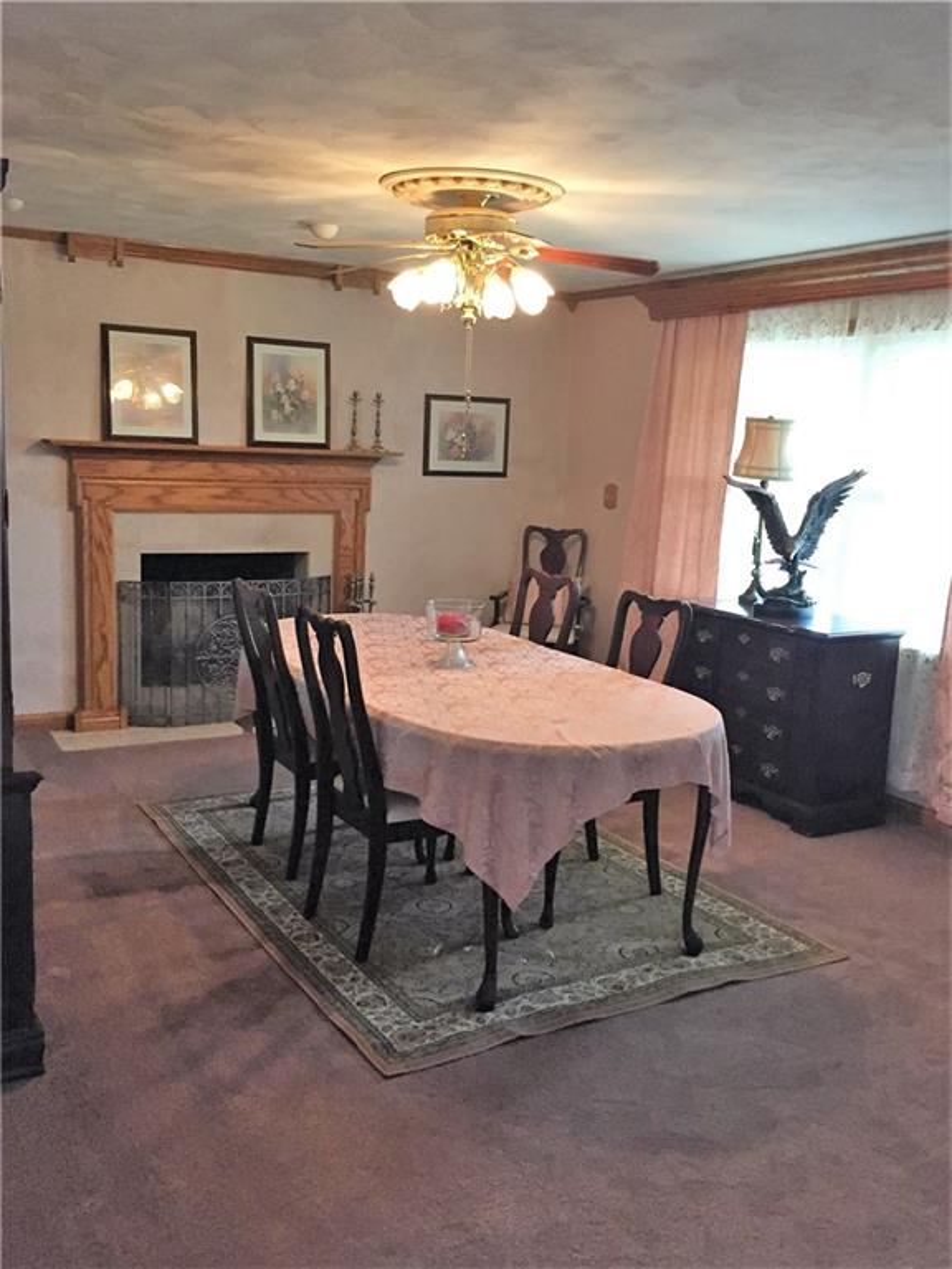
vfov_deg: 61.7
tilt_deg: -10.3
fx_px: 1063
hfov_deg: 48.2
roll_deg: +0.7
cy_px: 634
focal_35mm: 29
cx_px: 476
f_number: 2.2
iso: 250
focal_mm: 4.15
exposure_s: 1/30
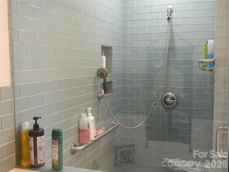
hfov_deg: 45.8
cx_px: 114
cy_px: 86
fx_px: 271
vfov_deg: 35.1
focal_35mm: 41
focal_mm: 7.3
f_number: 3.5
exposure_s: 1/13
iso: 400
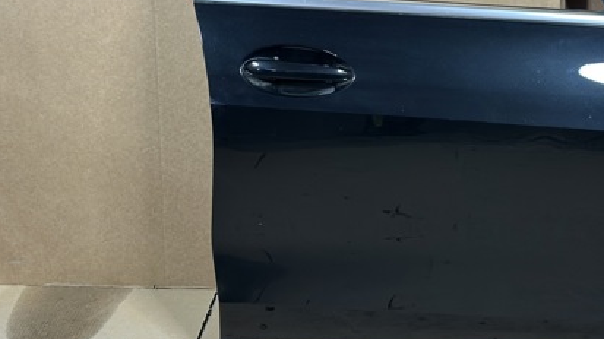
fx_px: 1297
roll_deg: +0.1
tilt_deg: -18.4
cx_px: 417
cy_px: 30
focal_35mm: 81
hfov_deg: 26.0
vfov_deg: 14.7
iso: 250
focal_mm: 6.86
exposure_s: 1/50
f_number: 1.78
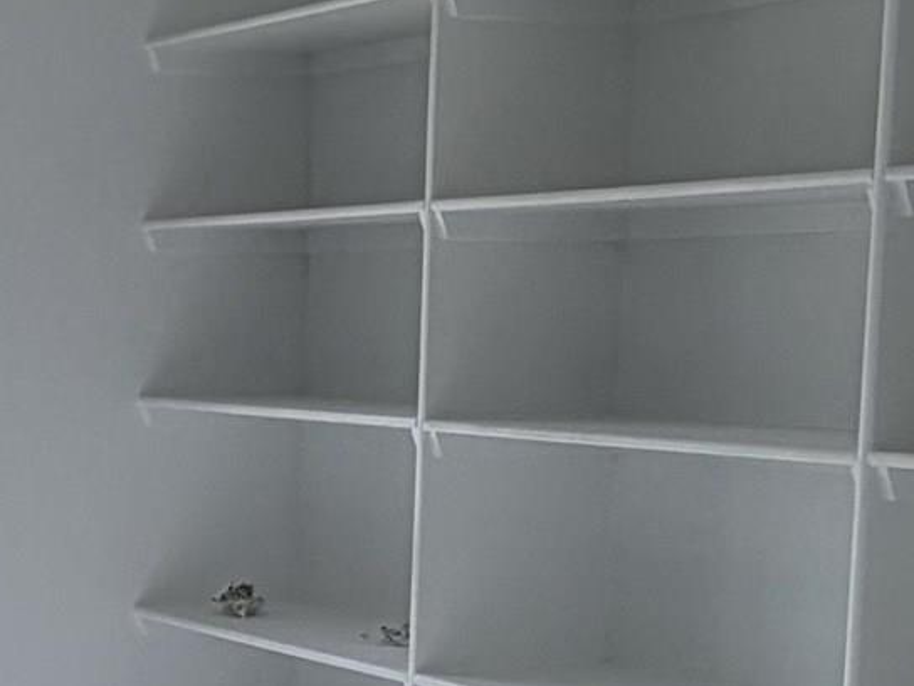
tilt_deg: -5.0
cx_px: -417
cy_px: 494
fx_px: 2086
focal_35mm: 79
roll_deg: -0.7
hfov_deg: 21.2
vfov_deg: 18.6
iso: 50
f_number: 2.2
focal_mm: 2.22
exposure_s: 1/502
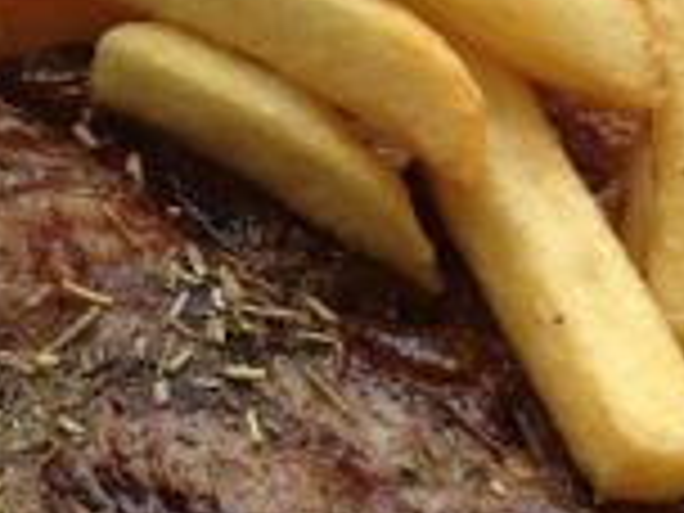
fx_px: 2905
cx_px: -198
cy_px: 108
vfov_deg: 10.1
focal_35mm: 147
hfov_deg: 13.0
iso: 64
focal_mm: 4.28
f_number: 2.4
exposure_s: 1/435
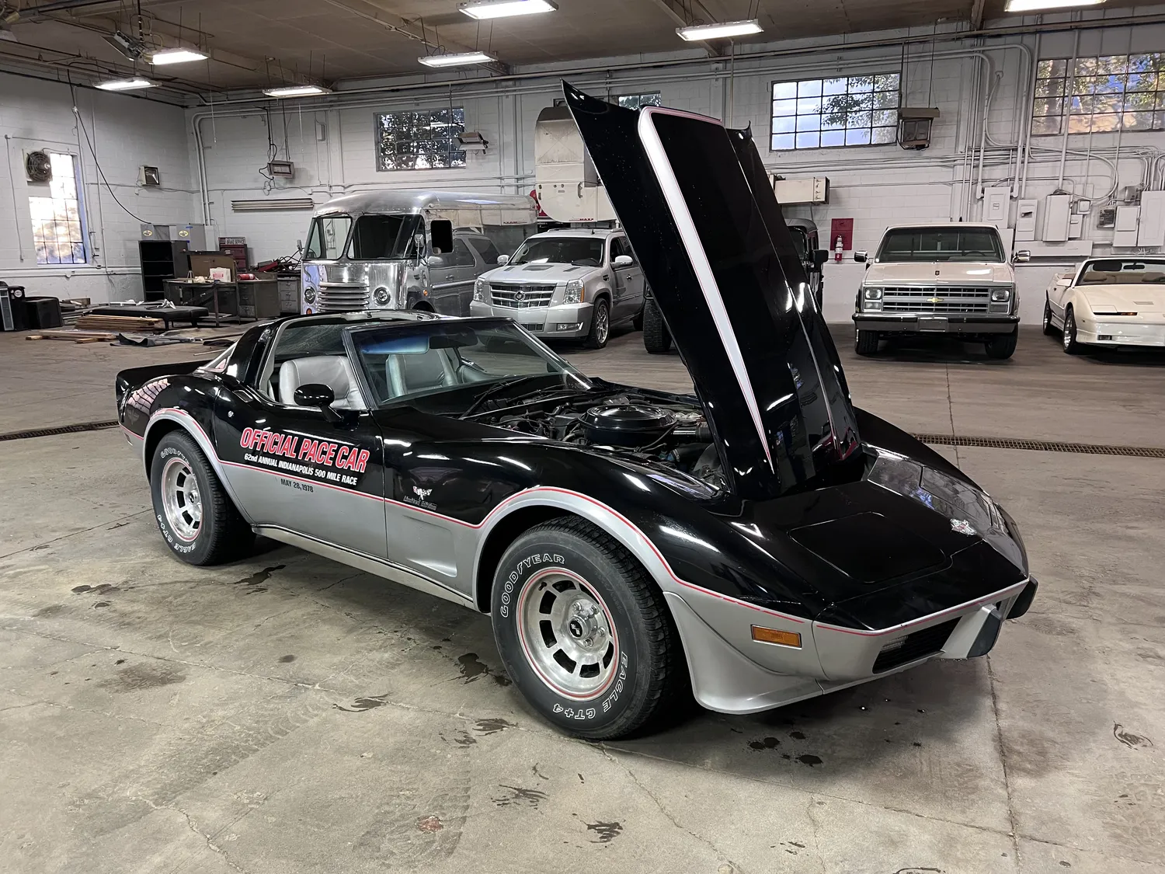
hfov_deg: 67.3
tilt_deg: -11.5
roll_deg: +2.5
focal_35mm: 26
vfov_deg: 53.1
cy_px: 437
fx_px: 875
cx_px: 582
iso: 125
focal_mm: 5.7
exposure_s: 1/60
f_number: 1.5
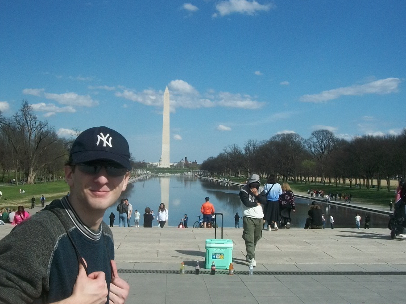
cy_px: 146
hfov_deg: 41.9
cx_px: 166
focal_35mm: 45
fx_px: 528
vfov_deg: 32.2
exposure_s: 1/640
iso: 80
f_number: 5.5
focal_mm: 5.7
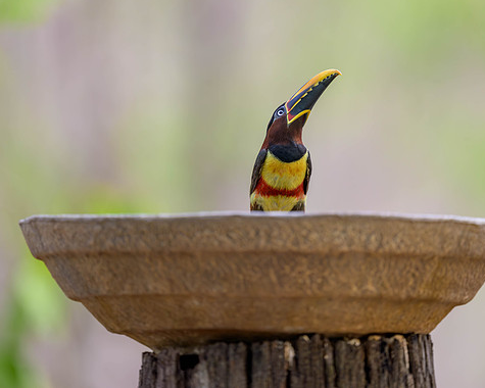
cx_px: 267
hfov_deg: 3.2
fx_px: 8799
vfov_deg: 2.5
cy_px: 150
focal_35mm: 613
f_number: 2.8
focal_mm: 400
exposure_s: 1/500
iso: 250
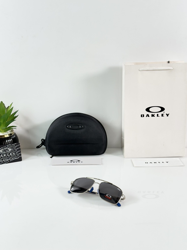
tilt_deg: -20.9
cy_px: 125
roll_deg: +0.1
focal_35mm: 48
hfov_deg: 30.3
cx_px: 94
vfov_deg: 39.7
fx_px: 346
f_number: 1.78
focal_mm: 6.86
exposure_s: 1/100
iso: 64
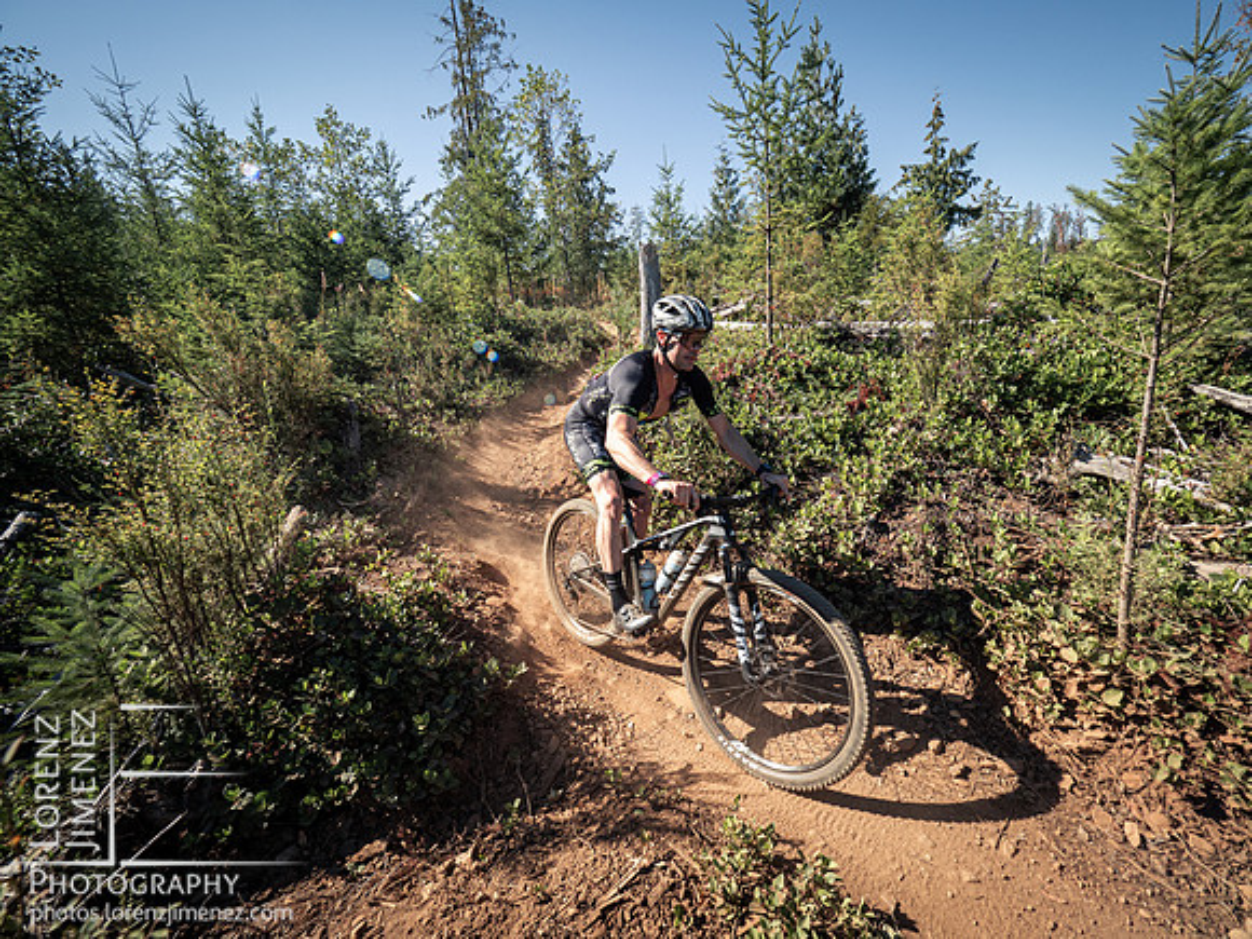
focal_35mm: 14
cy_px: 470
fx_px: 506
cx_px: 626
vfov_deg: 85.7
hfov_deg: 102.1
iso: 400
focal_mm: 7
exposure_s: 1/1000
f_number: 4
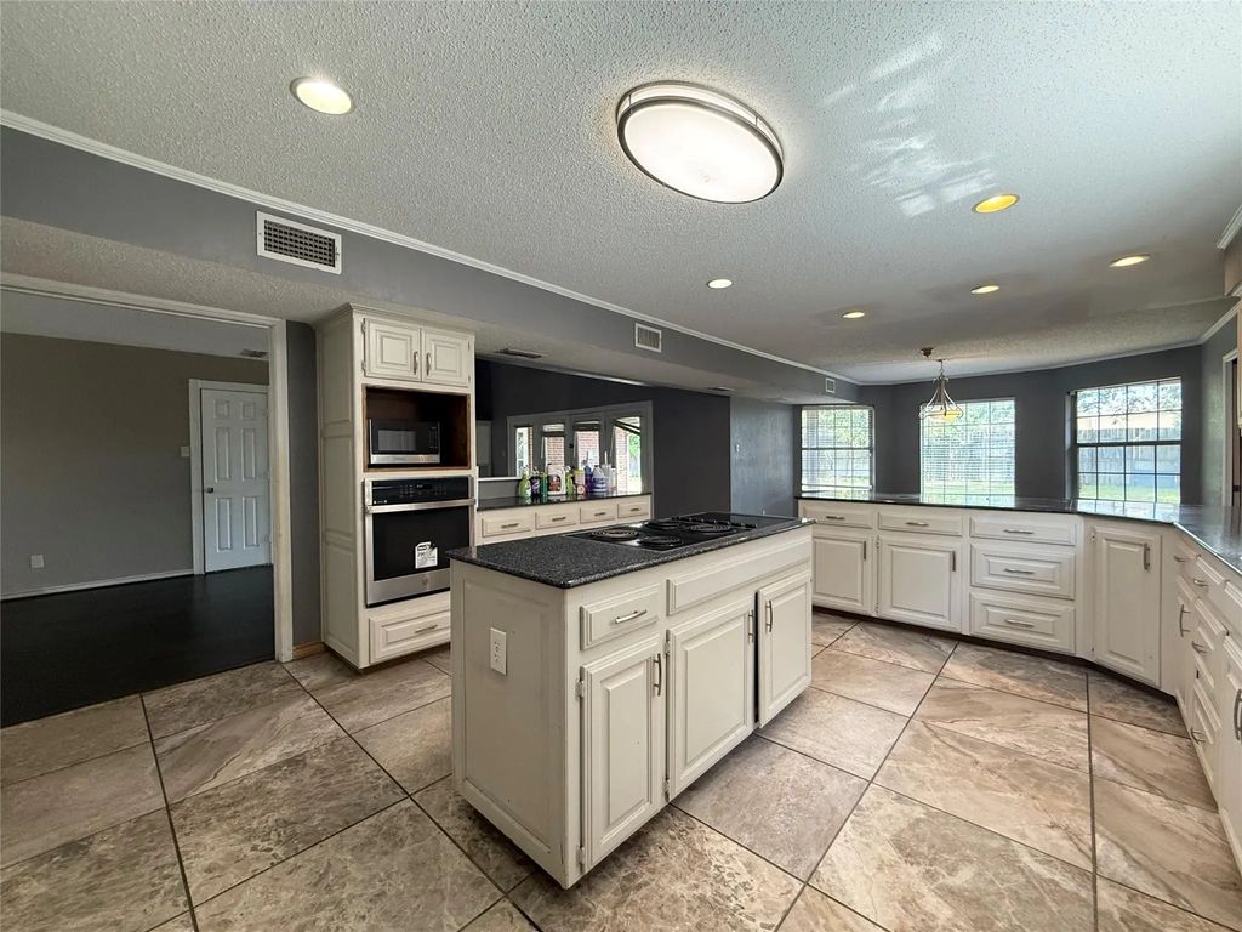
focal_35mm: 14
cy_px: 466
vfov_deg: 85.7
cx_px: 621
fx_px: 502
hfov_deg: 102.1
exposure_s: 1/120
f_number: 2.2
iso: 320
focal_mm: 2.22
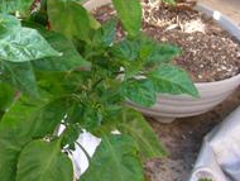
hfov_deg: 19.2
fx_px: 666
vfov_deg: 15.4
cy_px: 56
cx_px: -51
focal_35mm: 96
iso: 73
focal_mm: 6.3
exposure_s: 1/31
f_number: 3.5
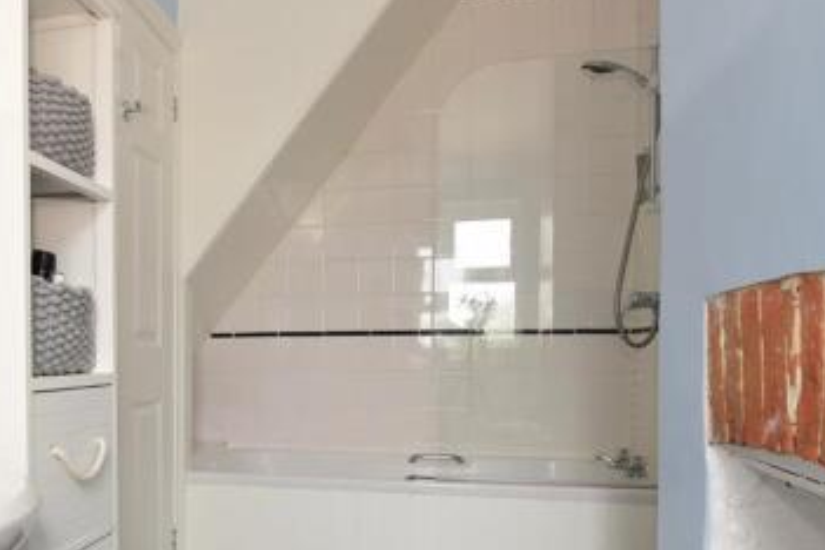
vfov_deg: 45.3
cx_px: 197
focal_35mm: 28
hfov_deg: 61.5
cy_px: 391
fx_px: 642
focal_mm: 10
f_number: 5.6
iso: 400
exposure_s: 1/4
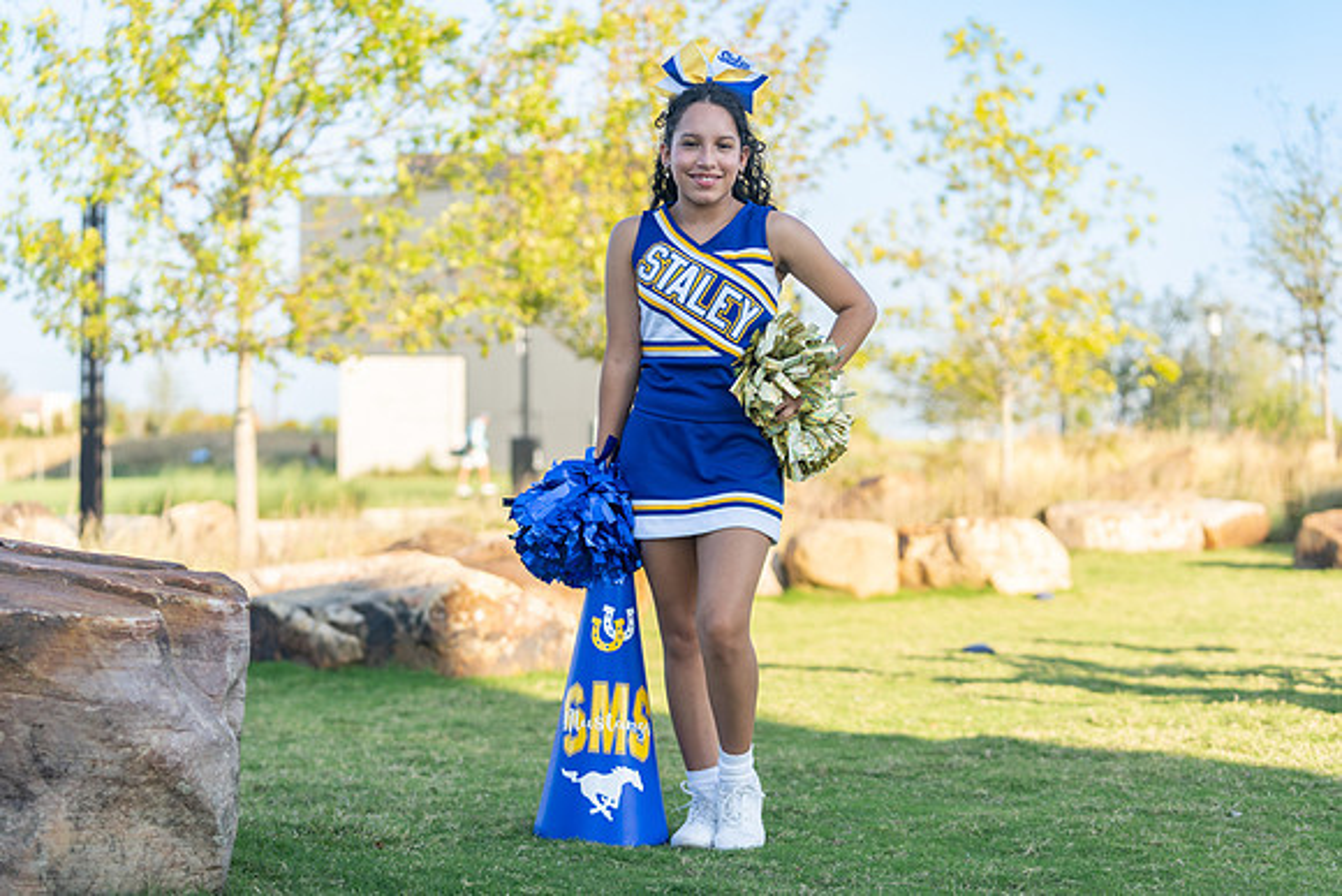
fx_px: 2668
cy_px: 448
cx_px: 671
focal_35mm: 72
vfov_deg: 19.1
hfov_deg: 28.2
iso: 100
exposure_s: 1/400
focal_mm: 70
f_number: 3.2
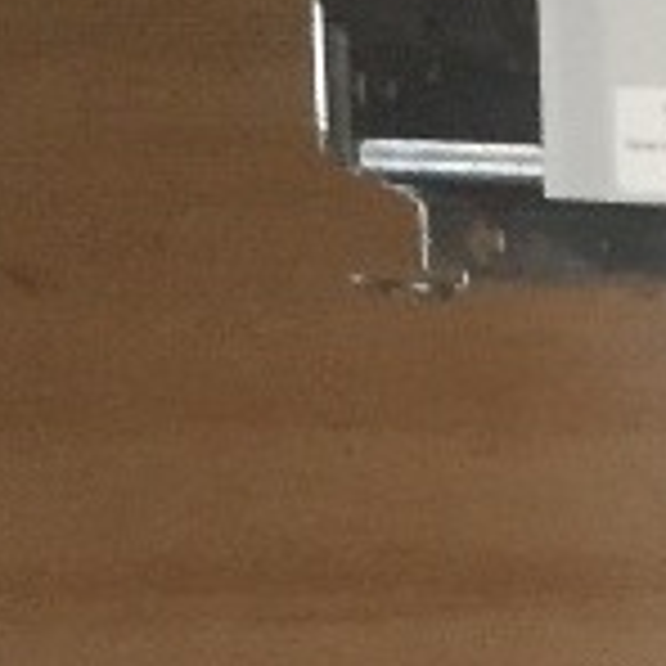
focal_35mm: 208
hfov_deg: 7.8
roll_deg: -2.0
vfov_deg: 8.0
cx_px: 1634
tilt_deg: -13.5
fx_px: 4528
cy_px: 1404
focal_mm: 4.15
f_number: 2.2
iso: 200
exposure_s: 1/33
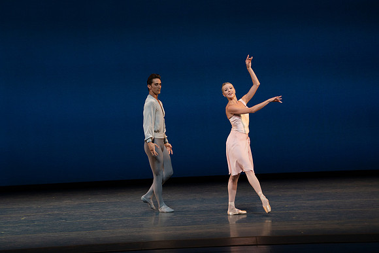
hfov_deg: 10.7
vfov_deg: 7.2
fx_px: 2022
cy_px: 126
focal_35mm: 192
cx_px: 190
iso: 3200
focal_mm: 192
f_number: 8
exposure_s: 1/500
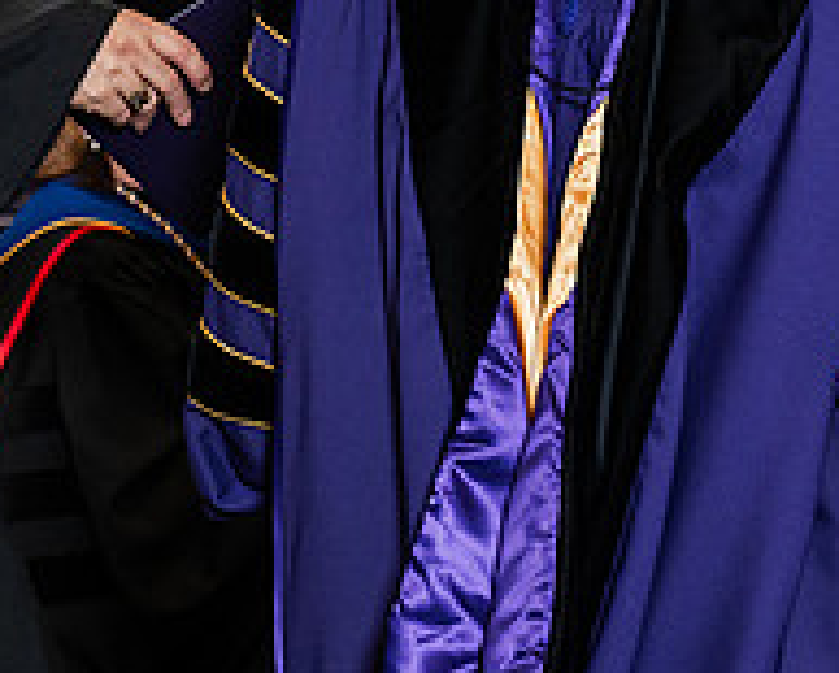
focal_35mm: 186
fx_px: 4626
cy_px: -132
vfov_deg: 8.2
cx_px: 961
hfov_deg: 10.2
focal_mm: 66
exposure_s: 1/200
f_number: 4.5
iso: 1250
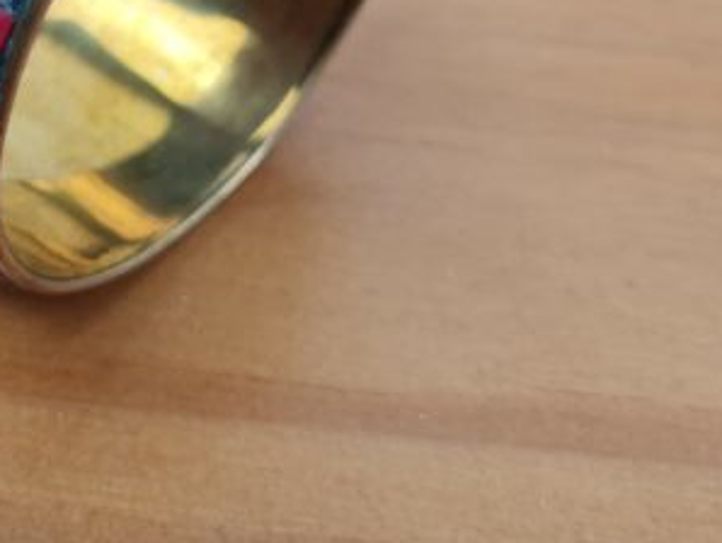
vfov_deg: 22.5
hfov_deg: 30.4
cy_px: -76
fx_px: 1273
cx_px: 85
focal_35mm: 61
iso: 64
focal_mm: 5.4
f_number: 1.8
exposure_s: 1/120
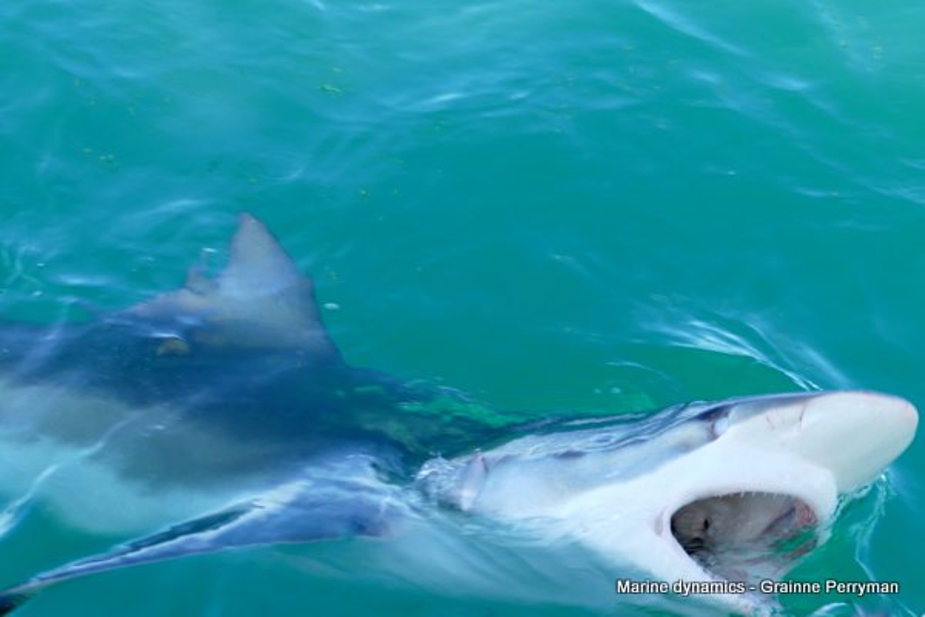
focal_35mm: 76
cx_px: 462
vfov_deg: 17.9
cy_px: 308
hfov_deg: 26.7
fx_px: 1953
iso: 125
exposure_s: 1/160
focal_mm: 27.88
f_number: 3.7
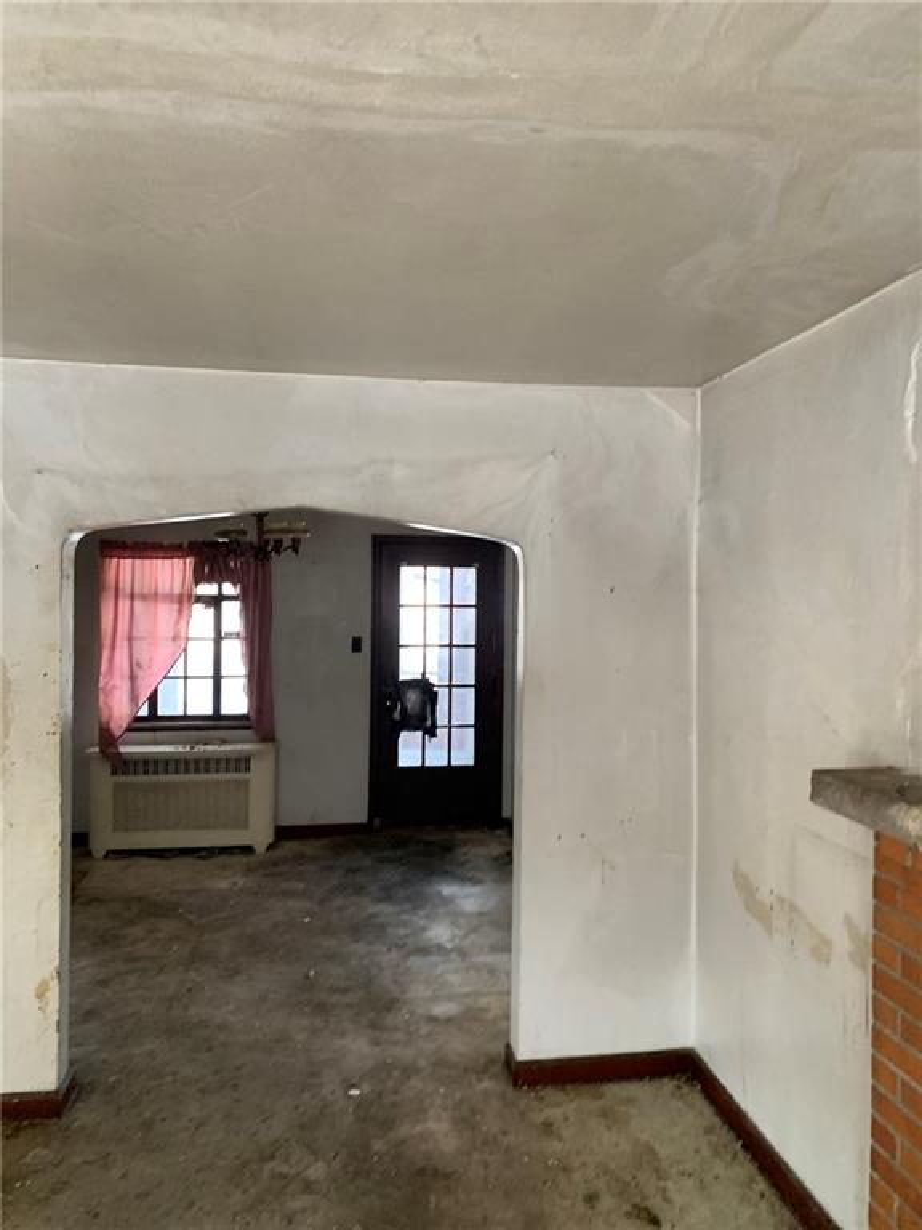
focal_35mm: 26
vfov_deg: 67.3
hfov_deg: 53.1
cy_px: 615
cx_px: 461
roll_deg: -0.3
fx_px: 923
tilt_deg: +2.5
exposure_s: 1/60
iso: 250
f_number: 1.8
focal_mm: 4.25
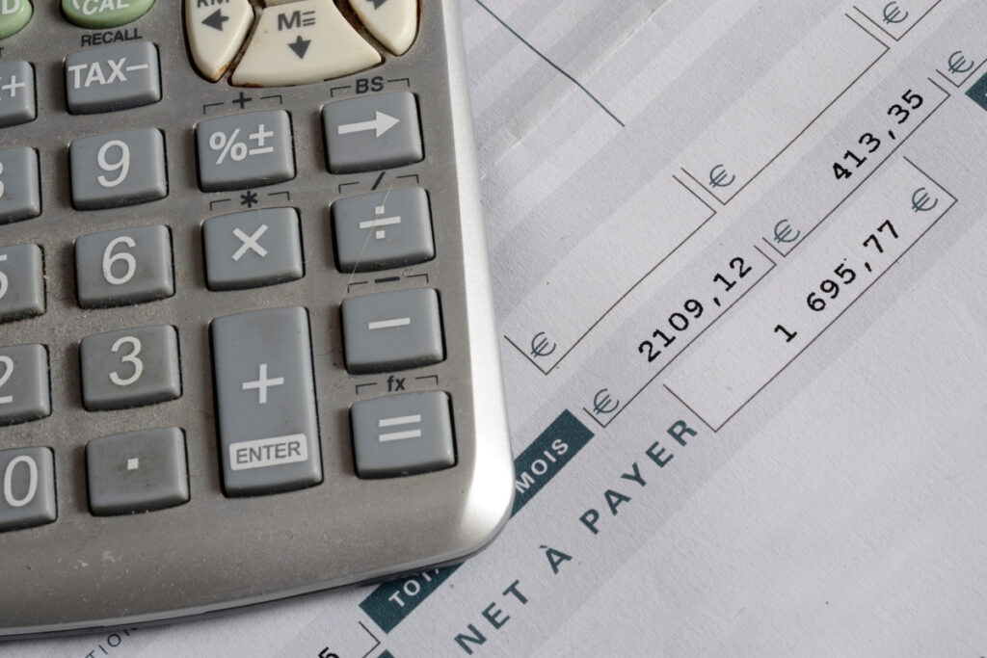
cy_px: 329
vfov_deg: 16.6
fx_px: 2262
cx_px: 494
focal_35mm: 82
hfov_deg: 24.6
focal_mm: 55
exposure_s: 1/160
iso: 100
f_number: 16
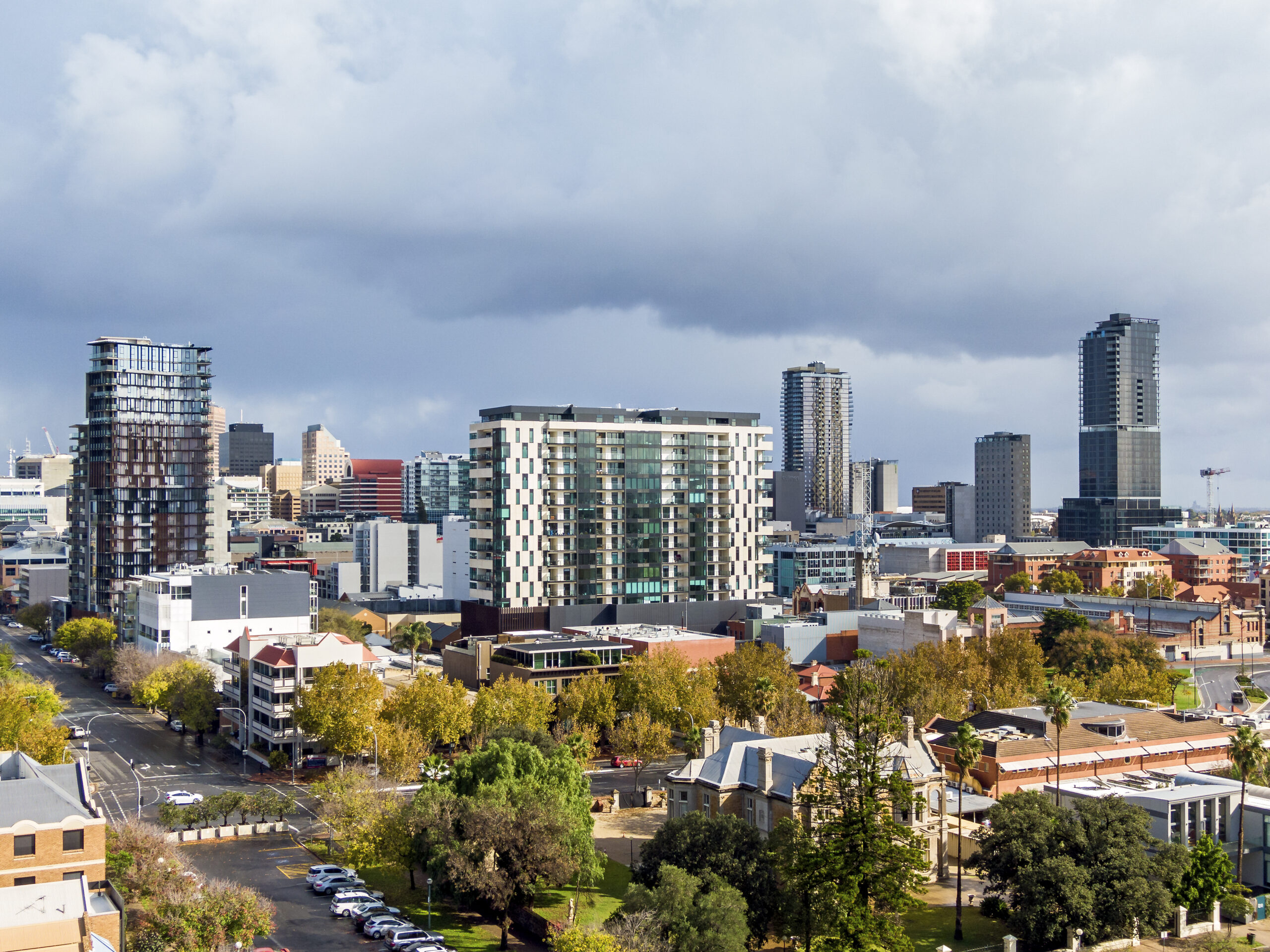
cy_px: 476
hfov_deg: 45.8
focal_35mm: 41
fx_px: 1504
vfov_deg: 35.1
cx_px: 635
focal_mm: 7.07
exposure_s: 1/500
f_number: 3.5
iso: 100
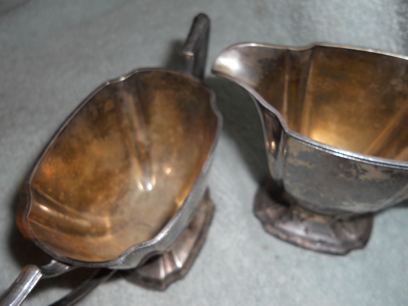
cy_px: 153
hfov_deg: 56.8
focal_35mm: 32
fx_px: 377
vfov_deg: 44.2
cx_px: 204
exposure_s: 1/25
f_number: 8.8
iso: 80
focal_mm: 5.8
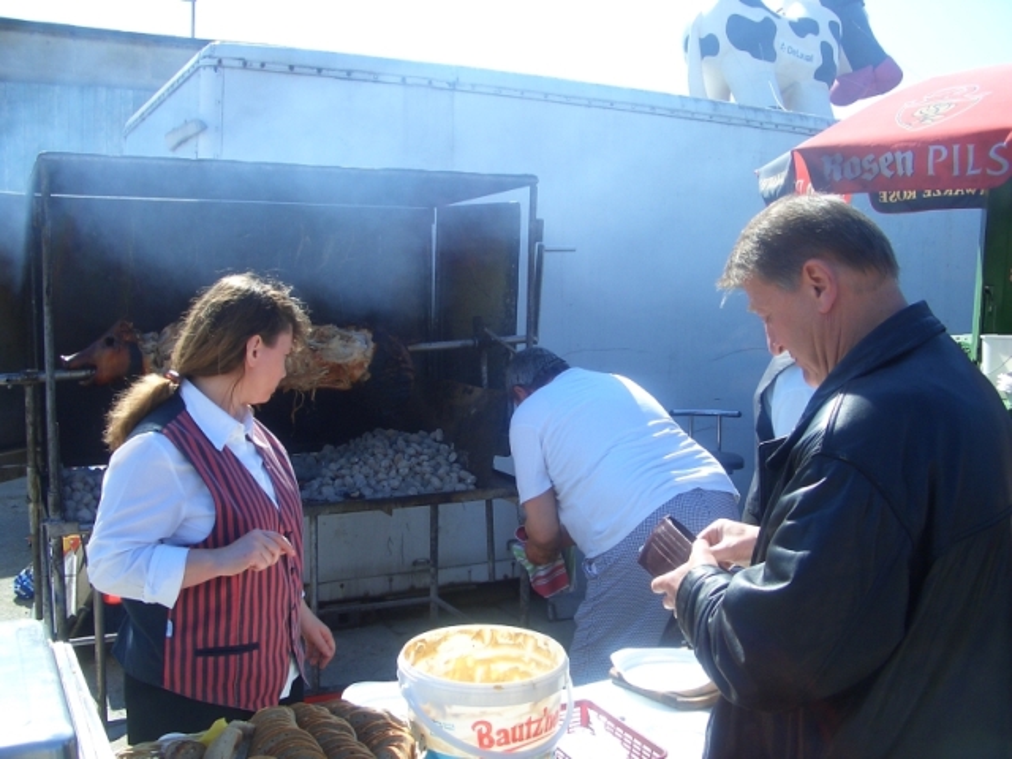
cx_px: 506
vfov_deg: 40.7
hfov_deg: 52.6
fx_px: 1023
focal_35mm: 35
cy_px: 380
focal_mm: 5.8
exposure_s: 1/250
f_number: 4.3
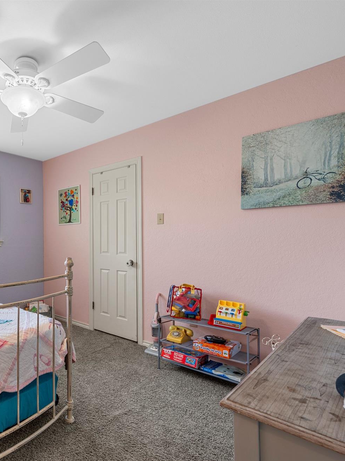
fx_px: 279
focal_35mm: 21
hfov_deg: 54.7
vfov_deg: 79.0
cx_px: 31
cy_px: 239
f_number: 9
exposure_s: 1.3
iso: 250
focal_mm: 14
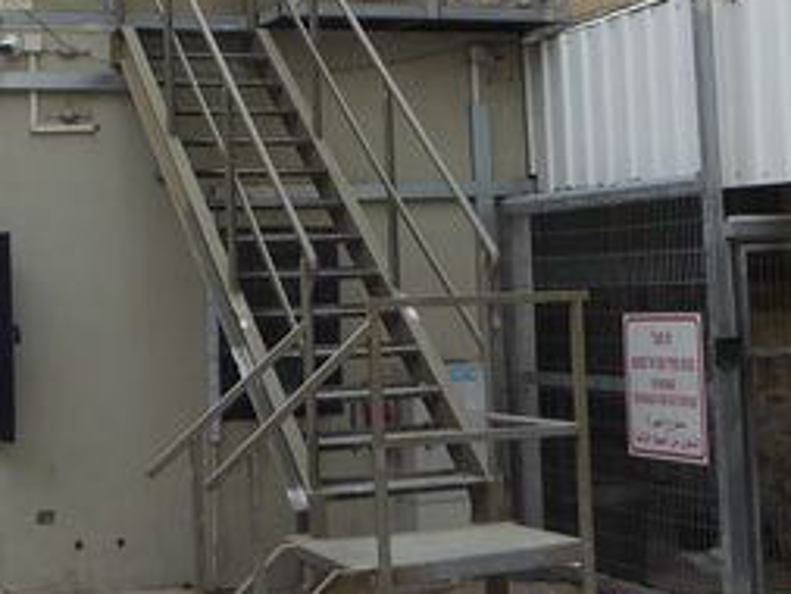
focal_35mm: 79
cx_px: 250
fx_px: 1806
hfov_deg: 24.6
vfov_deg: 18.6
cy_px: 169
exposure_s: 1/250
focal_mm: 4.3
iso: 80
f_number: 3.3
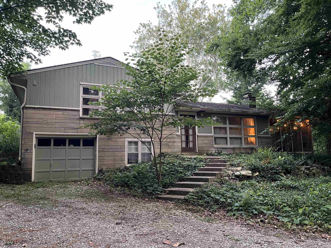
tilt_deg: +7.5
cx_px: 166
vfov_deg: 53.1
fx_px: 249
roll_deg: +1.7
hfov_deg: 67.3
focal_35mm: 26
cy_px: 124
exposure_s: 1/60
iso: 400
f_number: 1.6
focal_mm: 5.1
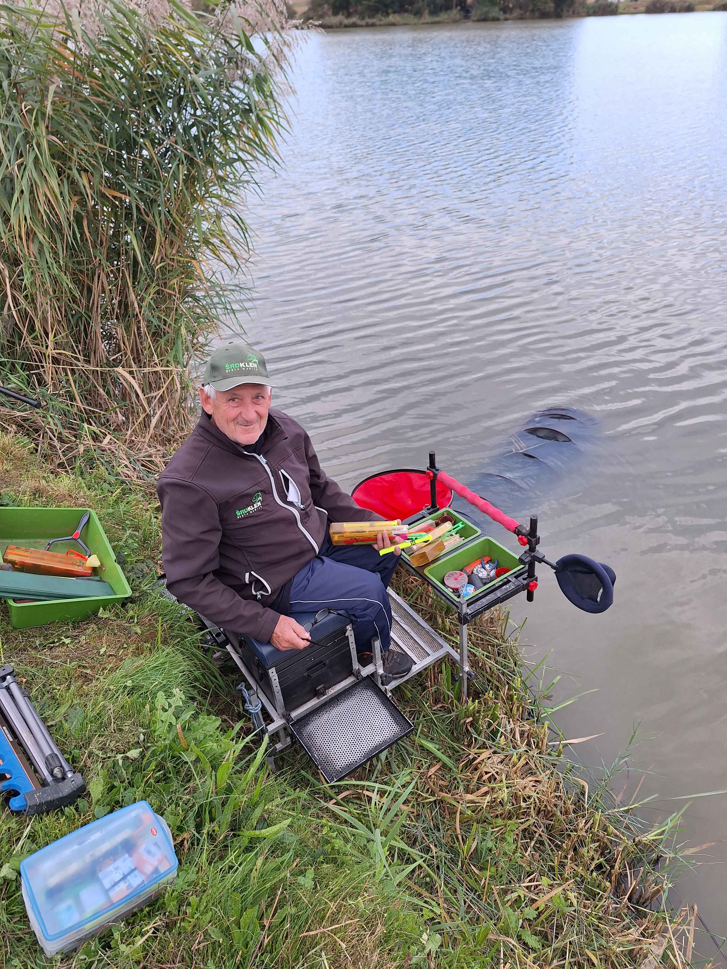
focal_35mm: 23
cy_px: 484
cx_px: 364
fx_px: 644
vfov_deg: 73.9
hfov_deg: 58.9
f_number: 1.8
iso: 40
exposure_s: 1/188
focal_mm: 5.54
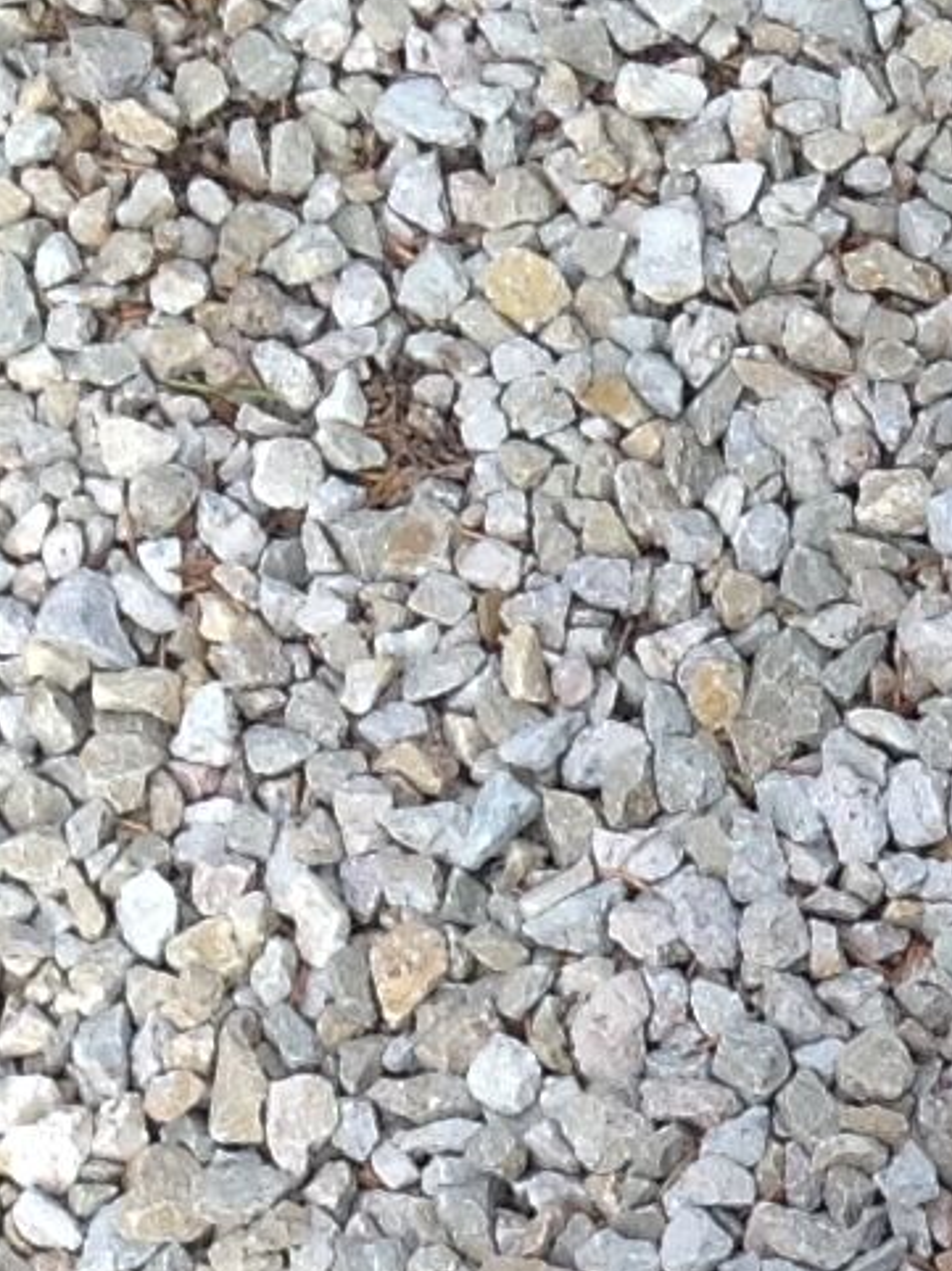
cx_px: 2062
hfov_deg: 7.5
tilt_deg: -76.1
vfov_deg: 10.0
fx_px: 6900
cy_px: 2152
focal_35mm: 188
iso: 50
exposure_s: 1/227
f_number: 2.4
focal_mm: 4.28
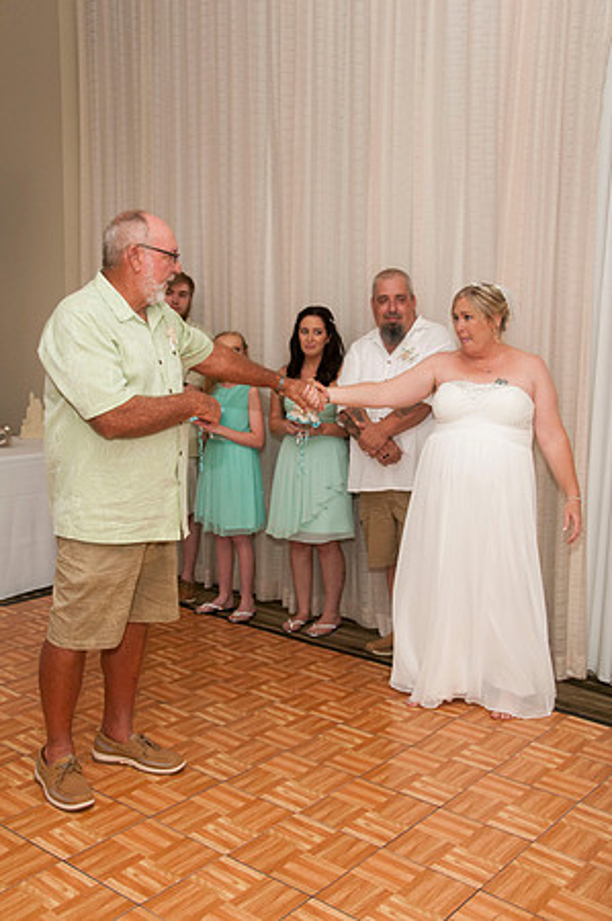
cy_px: 460
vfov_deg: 49.6
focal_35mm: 39
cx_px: 306
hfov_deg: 34.1
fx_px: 997
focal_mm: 26
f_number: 5.6
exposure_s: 1/250
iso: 400
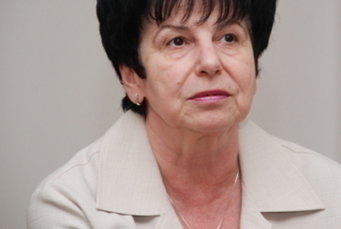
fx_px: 2511
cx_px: 216
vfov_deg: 5.2
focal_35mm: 265
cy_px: 79
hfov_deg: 7.8
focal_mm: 125
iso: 1000
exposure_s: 1/125
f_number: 5.6
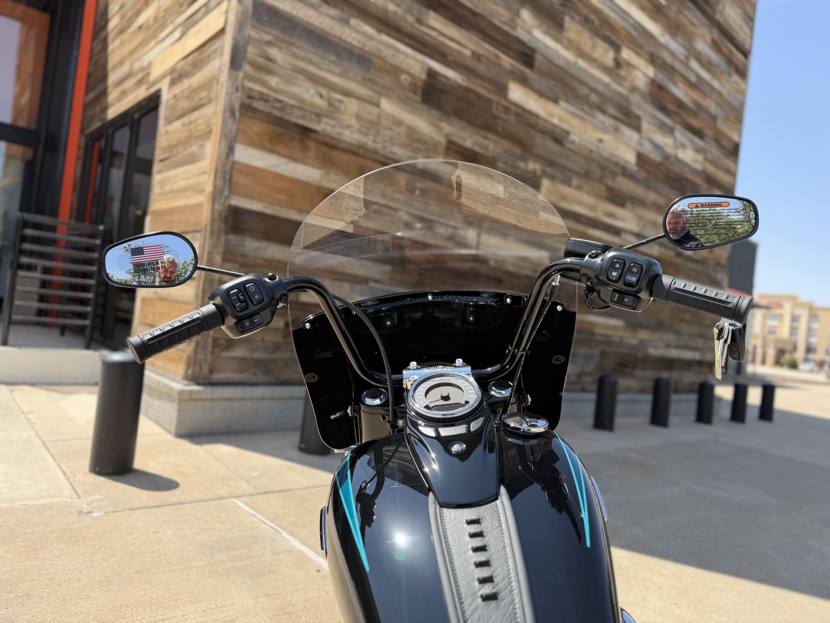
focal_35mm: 24
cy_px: 312
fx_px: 575
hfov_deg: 71.6
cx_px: 415
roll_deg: -6.8
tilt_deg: +0.3
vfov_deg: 56.8
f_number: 1.78
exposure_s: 1/2000
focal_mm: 6.76
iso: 80
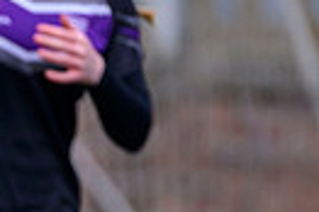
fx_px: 20081
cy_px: 333
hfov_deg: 0.9
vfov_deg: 0.6
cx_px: -504
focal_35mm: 2269
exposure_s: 1/1600
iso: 640
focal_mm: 400
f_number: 3.5
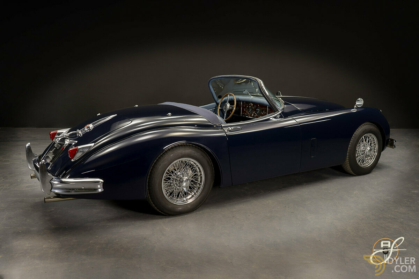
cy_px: 140
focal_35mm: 32
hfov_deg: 58.7
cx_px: 210
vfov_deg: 41.1
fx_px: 372
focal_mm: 32
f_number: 8
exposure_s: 1/1.67
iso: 250
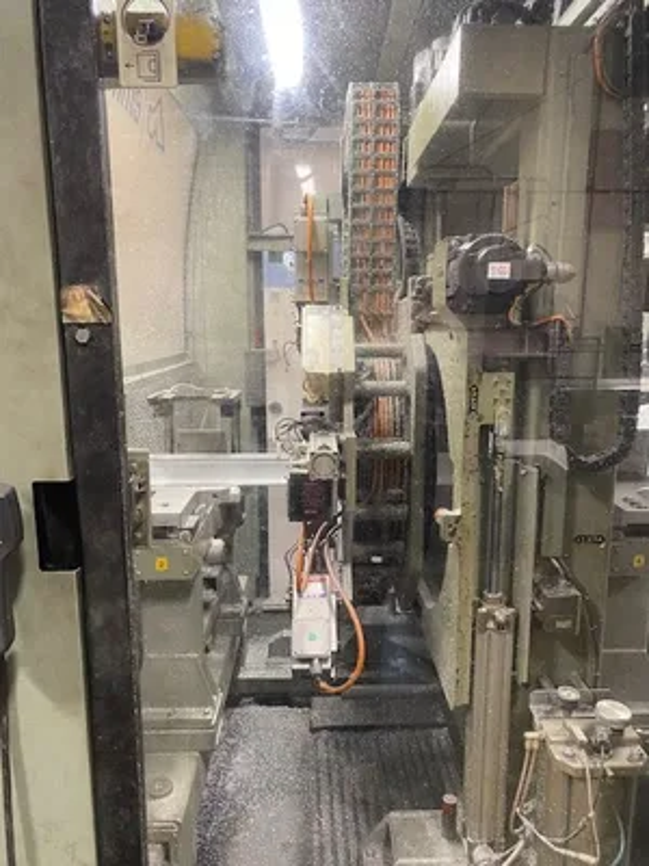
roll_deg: +0.5
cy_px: 433
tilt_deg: -9.2
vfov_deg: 67.3
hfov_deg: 53.1
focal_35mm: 26
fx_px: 650
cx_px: 324
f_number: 1.8
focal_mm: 4.25
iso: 200
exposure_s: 1/60
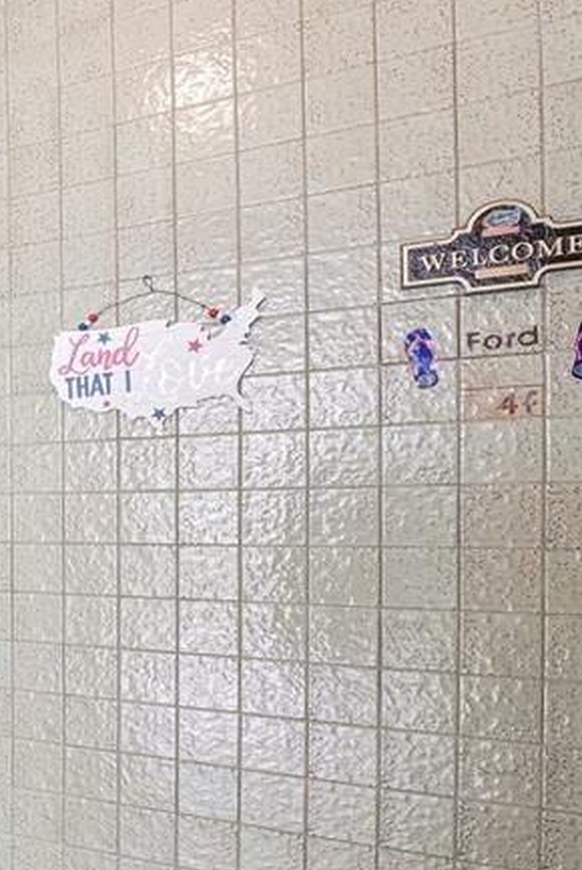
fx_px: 833
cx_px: -285
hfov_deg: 27.3
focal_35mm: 34
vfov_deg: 54.8
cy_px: 525
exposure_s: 1/2
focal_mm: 14.6
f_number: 11
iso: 320
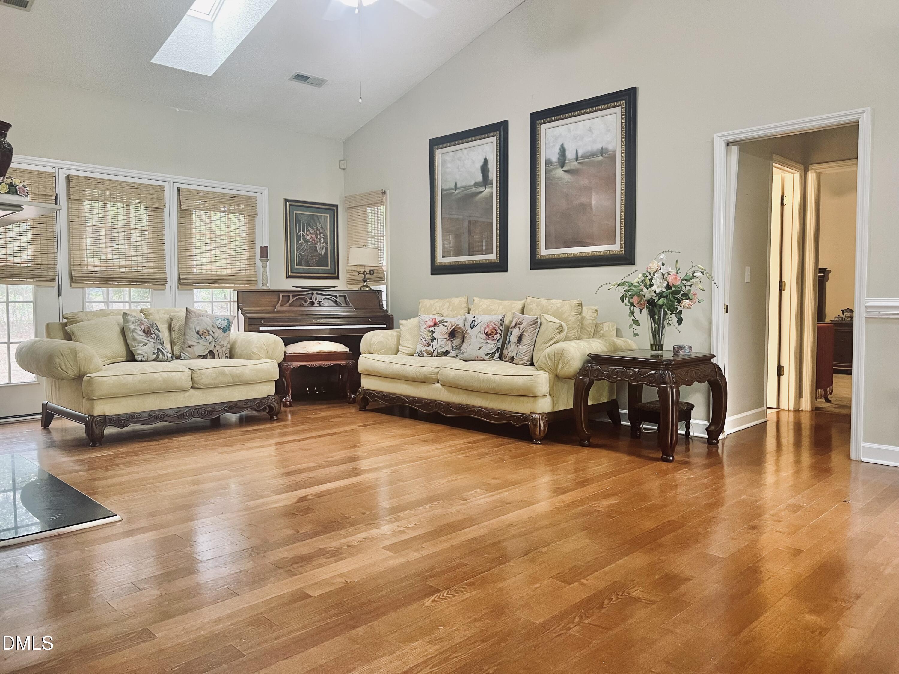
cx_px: 450
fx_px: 675
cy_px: 337
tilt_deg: -4.0
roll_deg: +0.6
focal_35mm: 26
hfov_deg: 67.3
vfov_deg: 53.1
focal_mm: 5.7
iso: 160
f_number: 1.5
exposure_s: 1/60
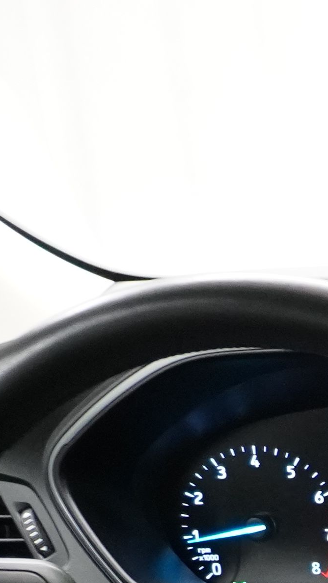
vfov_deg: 15.5
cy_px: 891
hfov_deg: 8.0
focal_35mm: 127
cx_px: 1044
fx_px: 1964
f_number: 3.5
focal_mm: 16
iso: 1600
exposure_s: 1/30
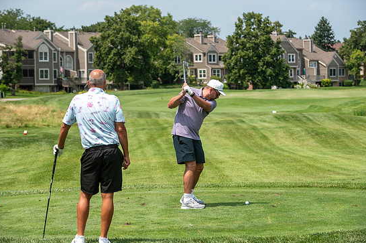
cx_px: 180
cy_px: 123
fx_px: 1188
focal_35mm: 117
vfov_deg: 11.7
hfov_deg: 17.5
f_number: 5
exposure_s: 1/2500
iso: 250
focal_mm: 110
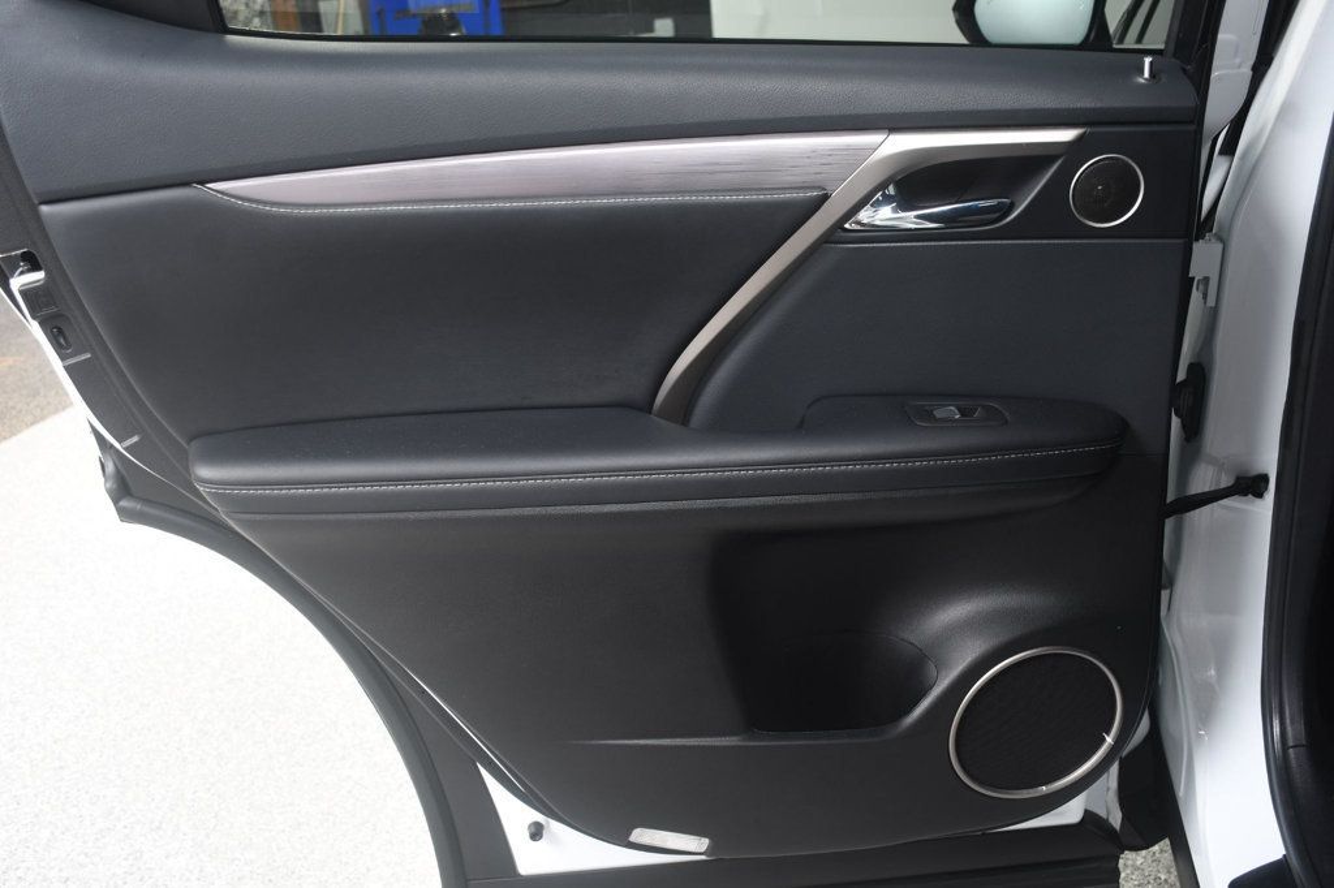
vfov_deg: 39.9
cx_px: 667
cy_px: 444
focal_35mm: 33
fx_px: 1222
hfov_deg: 57.2
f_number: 4.5
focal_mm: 22
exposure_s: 1/160
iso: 100
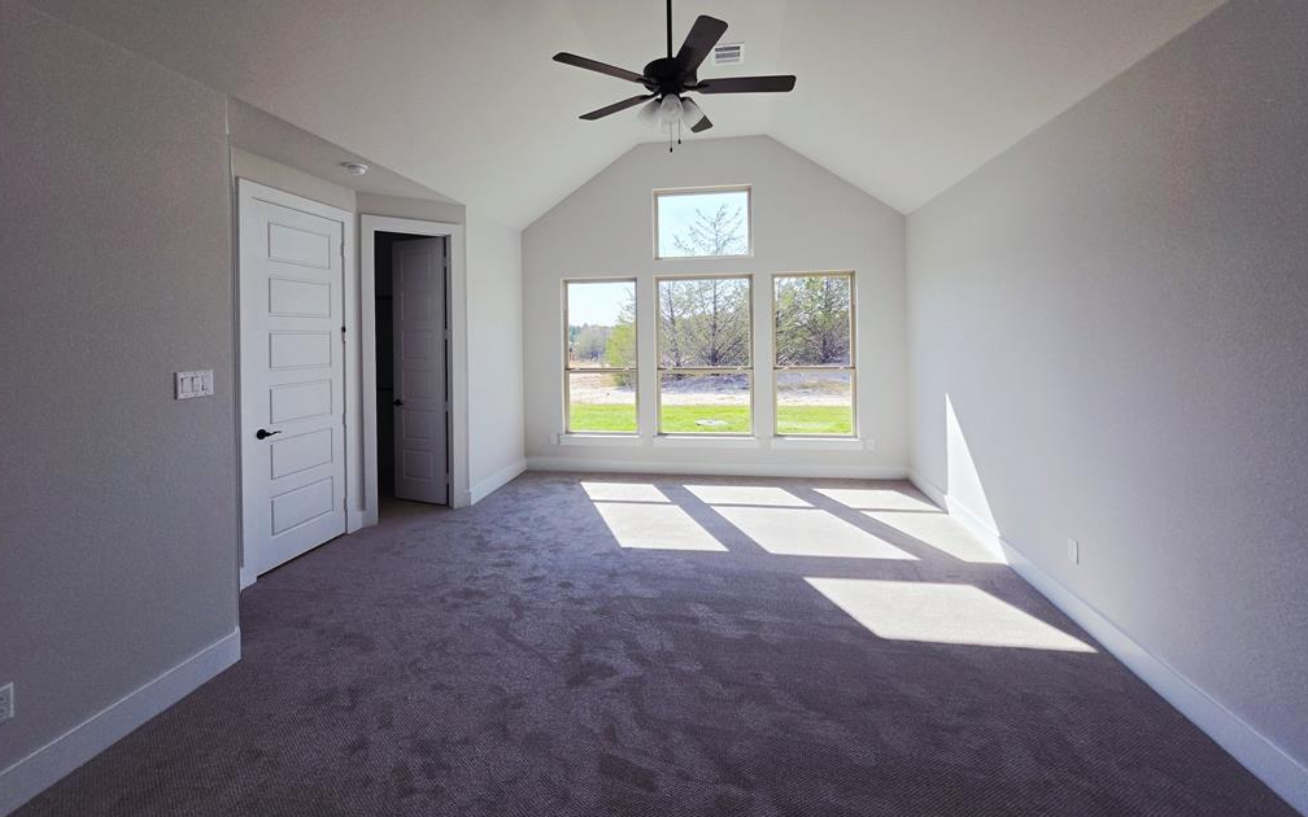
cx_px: 653
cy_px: 331
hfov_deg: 105.3
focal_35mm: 14
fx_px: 499
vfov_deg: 77.8
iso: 100
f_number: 2.2
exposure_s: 1/1076
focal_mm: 2.2
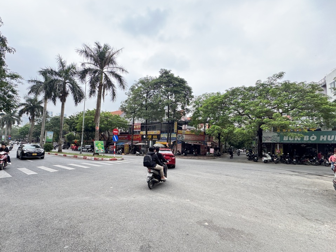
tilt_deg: +4.5
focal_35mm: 15
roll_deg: -2.4
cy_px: 134
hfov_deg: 98.0
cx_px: 157
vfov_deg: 81.7
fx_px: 146
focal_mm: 2.22
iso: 40
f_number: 2.2
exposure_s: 1/99
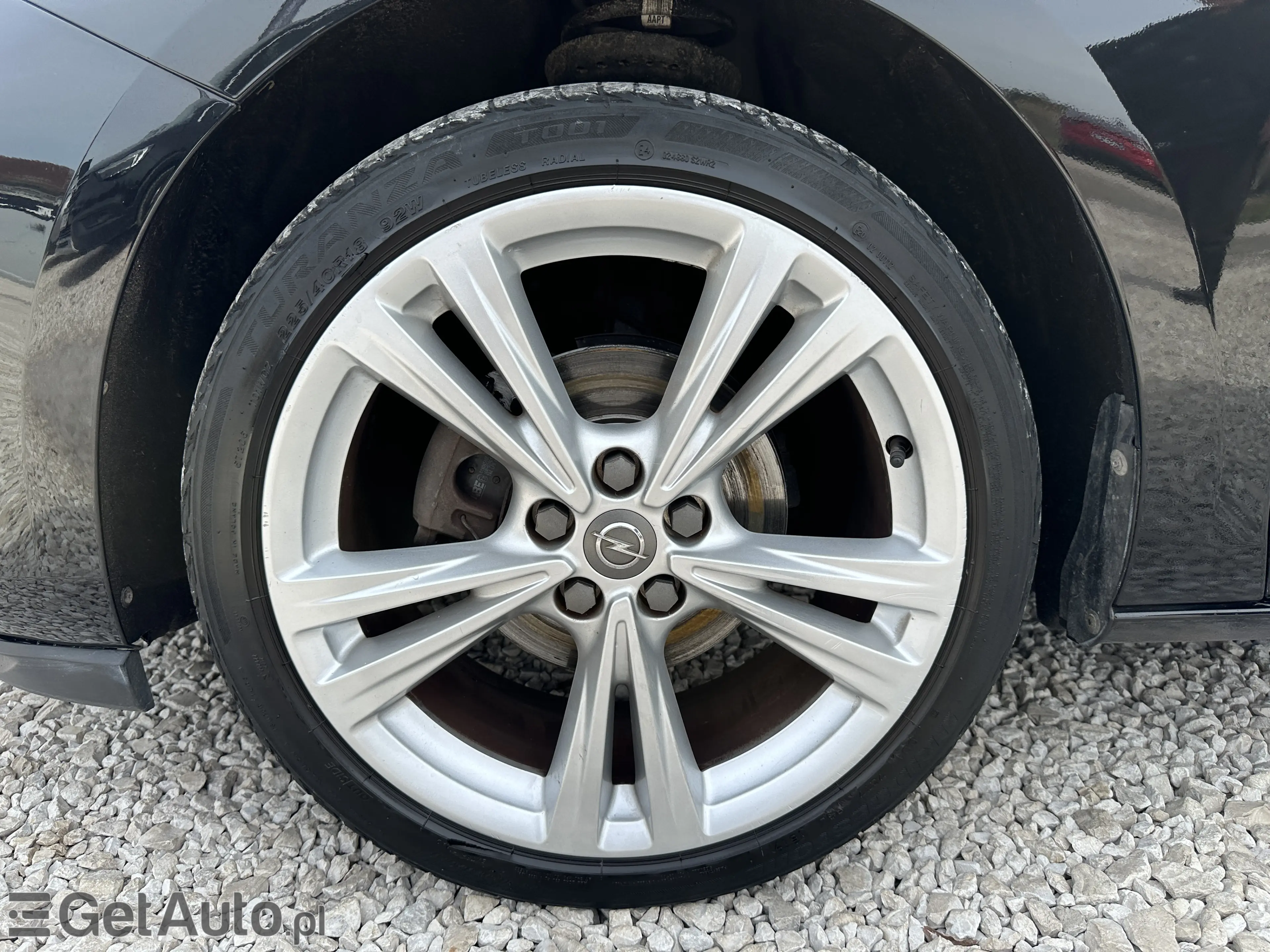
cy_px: 476
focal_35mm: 24
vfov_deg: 56.8
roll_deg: -0.7
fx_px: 881
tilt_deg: -12.5
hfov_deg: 71.6
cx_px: 635
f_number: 1.78
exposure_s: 1/1374
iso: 80
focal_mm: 6.86
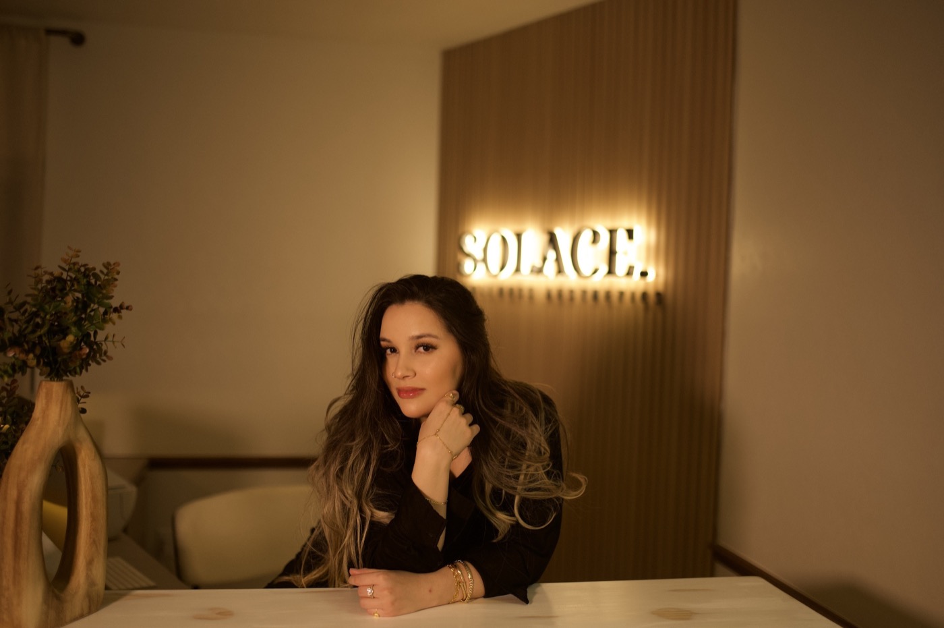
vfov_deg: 37.8
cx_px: 472
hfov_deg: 54.5
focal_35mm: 35
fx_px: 917
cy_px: 314
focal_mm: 35
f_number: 1.4
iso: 800
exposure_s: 1/2000
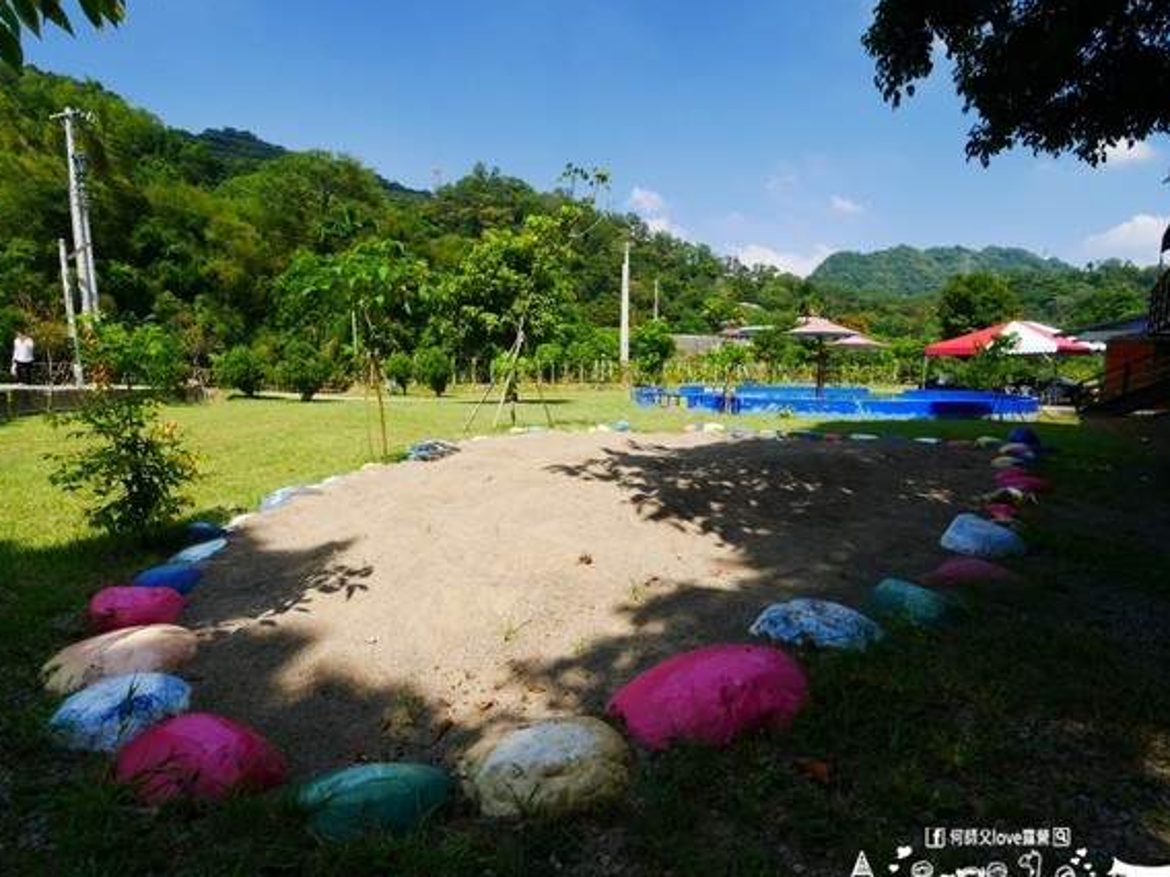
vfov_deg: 68.7
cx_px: 587
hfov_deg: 84.7
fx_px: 642
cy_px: 457
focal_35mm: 19
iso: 200
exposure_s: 1/200
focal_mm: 9
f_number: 5.6
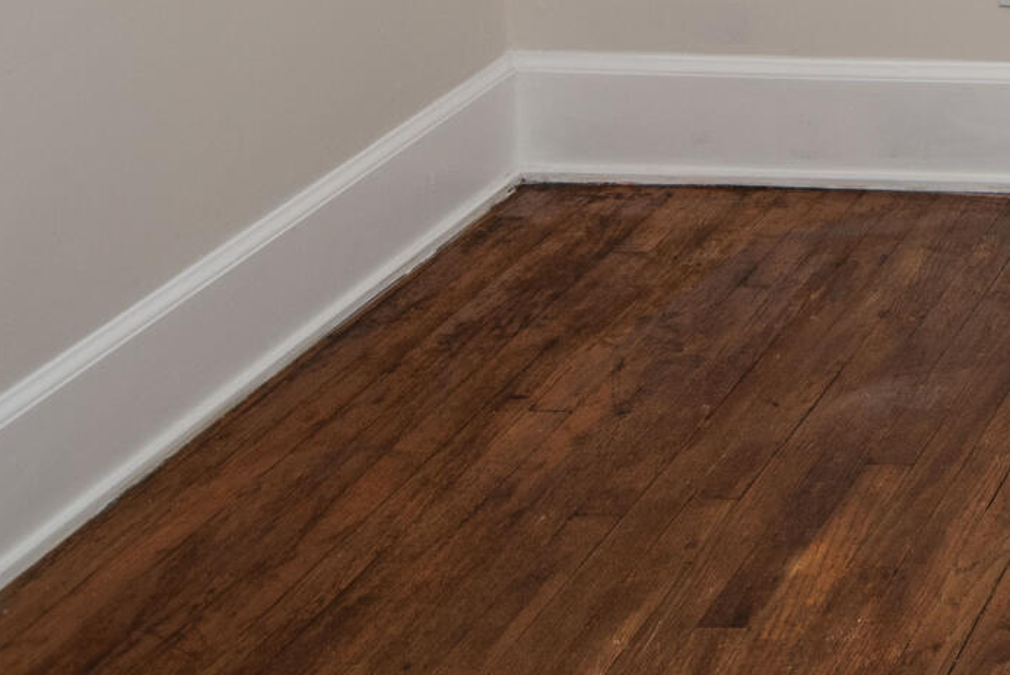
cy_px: -773
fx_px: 2189
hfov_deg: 20.1
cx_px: 1727
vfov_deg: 14.0
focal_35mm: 78
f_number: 8
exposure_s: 1/60
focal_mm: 18
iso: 200
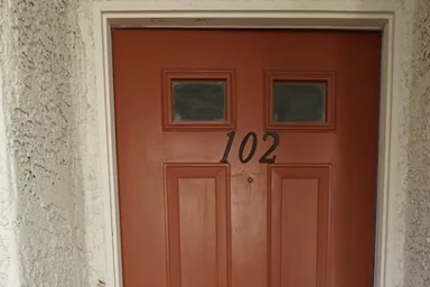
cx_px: 243
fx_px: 382
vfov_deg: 35.7
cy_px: 308
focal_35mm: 32
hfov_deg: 58.5
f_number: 7.1
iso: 800
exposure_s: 1/200
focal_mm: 12
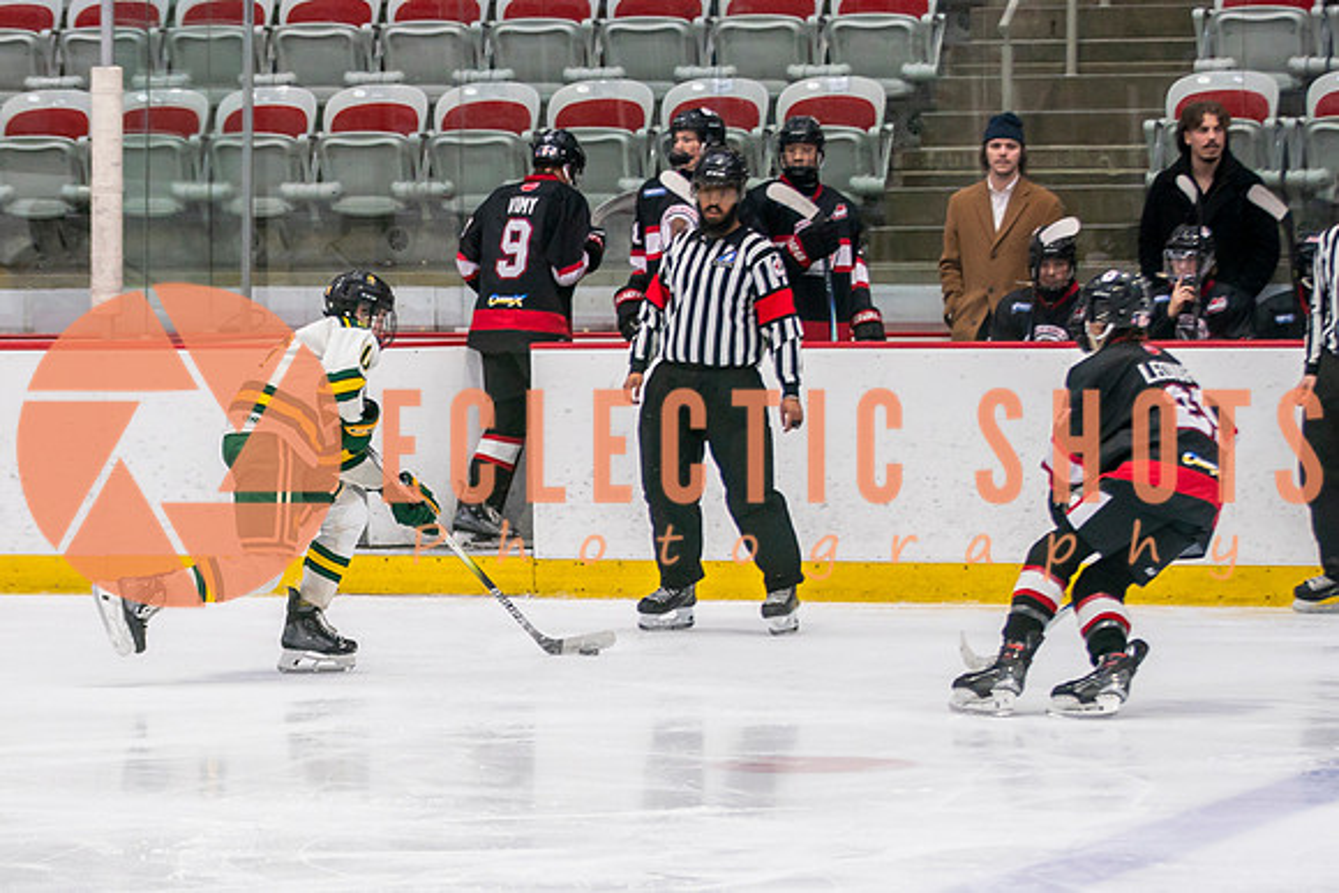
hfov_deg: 10.1
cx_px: 261
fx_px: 7592
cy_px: 642
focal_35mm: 204
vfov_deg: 6.7
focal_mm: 100
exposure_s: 1/640
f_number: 2.8
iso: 640
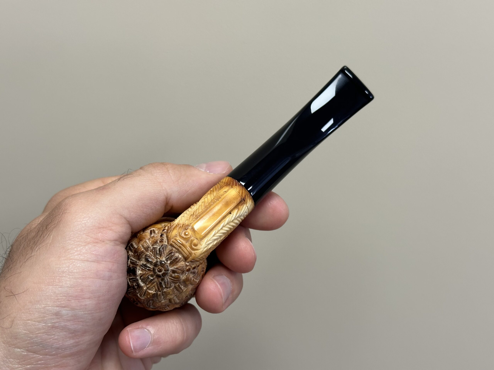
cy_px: 185
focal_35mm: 48
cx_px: 247
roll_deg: +2.0
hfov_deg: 39.7
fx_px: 685
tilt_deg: -29.4
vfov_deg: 30.3
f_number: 1.78
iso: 80
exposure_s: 1/121
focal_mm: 6.86
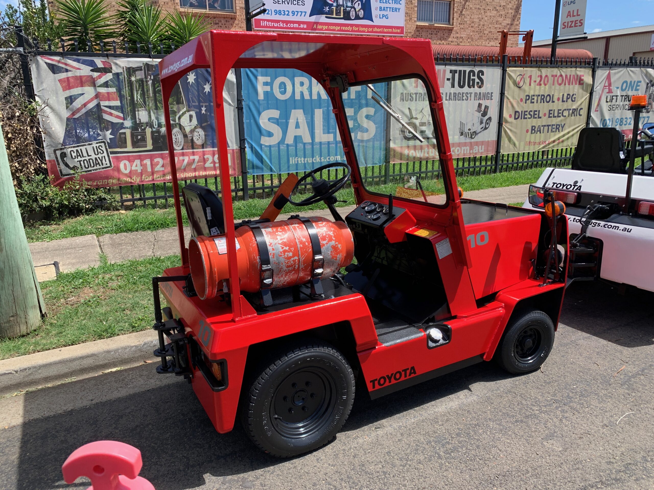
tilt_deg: -16.4
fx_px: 491
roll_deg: +1.6
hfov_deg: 67.3
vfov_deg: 53.1
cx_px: 327
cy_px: 245
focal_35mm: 26
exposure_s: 1/1266
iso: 25
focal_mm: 4.25
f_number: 1.8
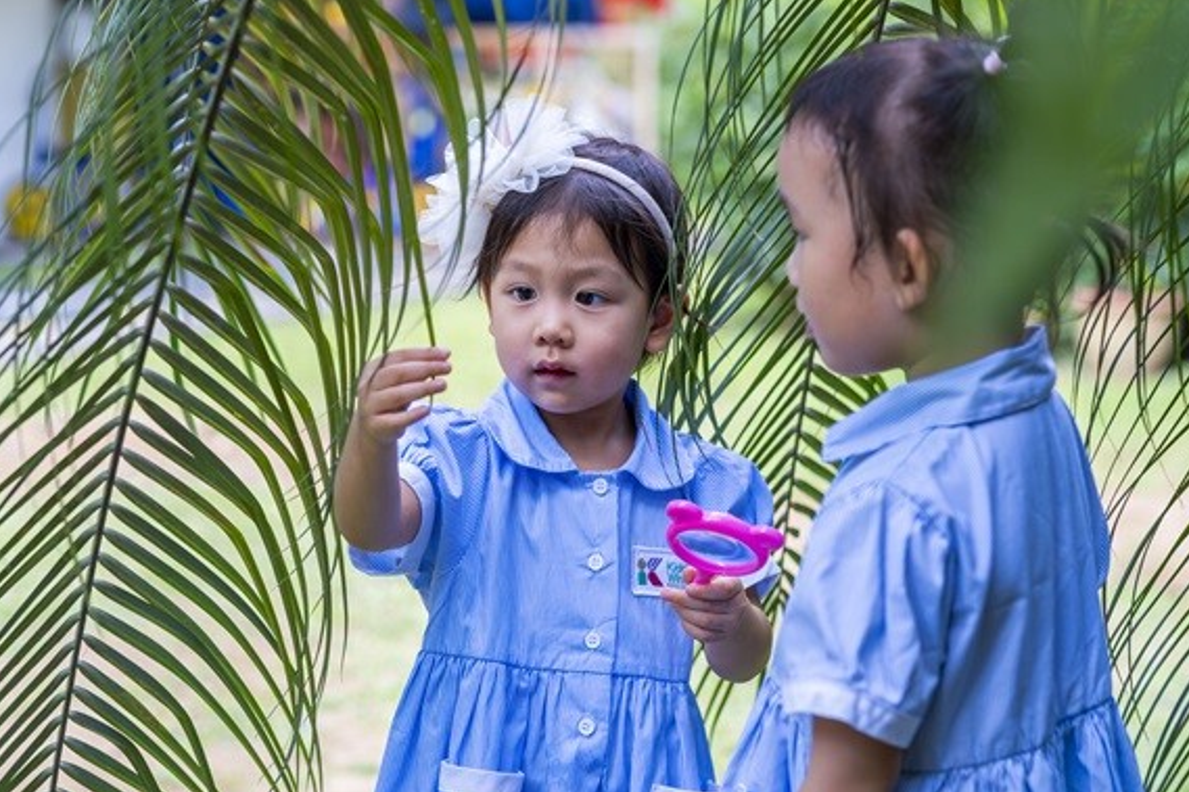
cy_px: 433
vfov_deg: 14.7
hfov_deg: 21.9
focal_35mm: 93
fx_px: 3071
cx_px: 554
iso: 160
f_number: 2.5
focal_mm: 56
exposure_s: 1/125
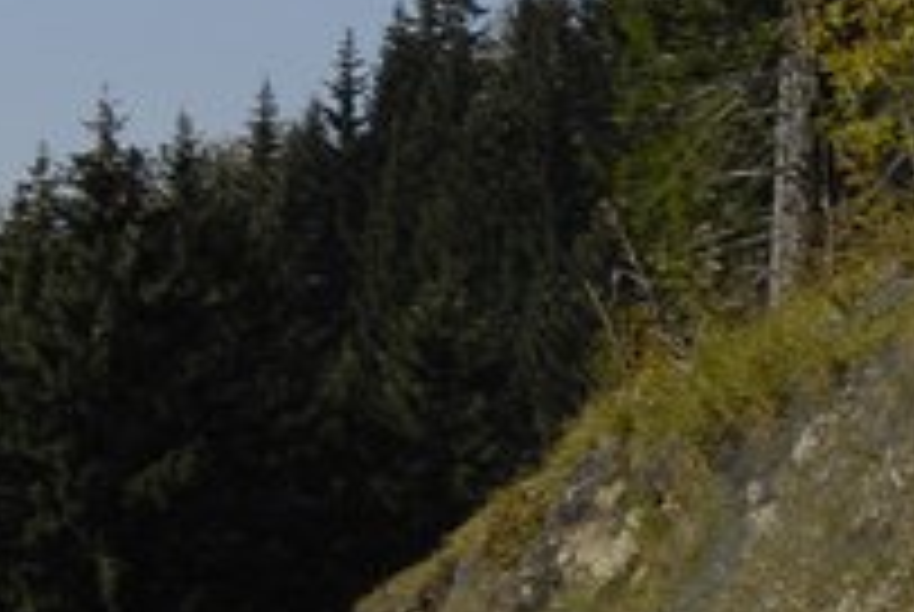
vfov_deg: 7.9
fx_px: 4424
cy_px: 448
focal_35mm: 174
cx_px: 928
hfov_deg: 11.7
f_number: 9
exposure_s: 1/750
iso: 320
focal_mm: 38
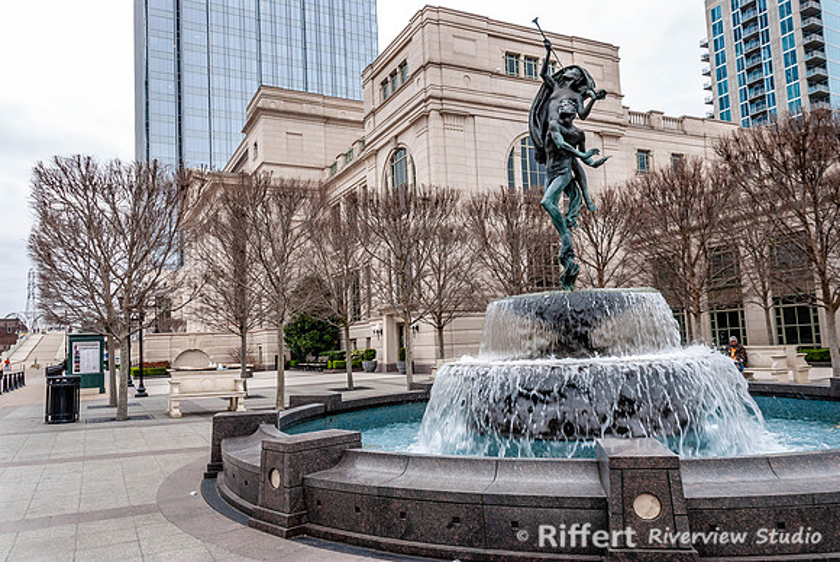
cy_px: 281
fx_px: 631
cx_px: 420
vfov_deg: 48.0
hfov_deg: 67.3
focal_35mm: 27
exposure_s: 1/100
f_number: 5
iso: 100
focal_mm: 18
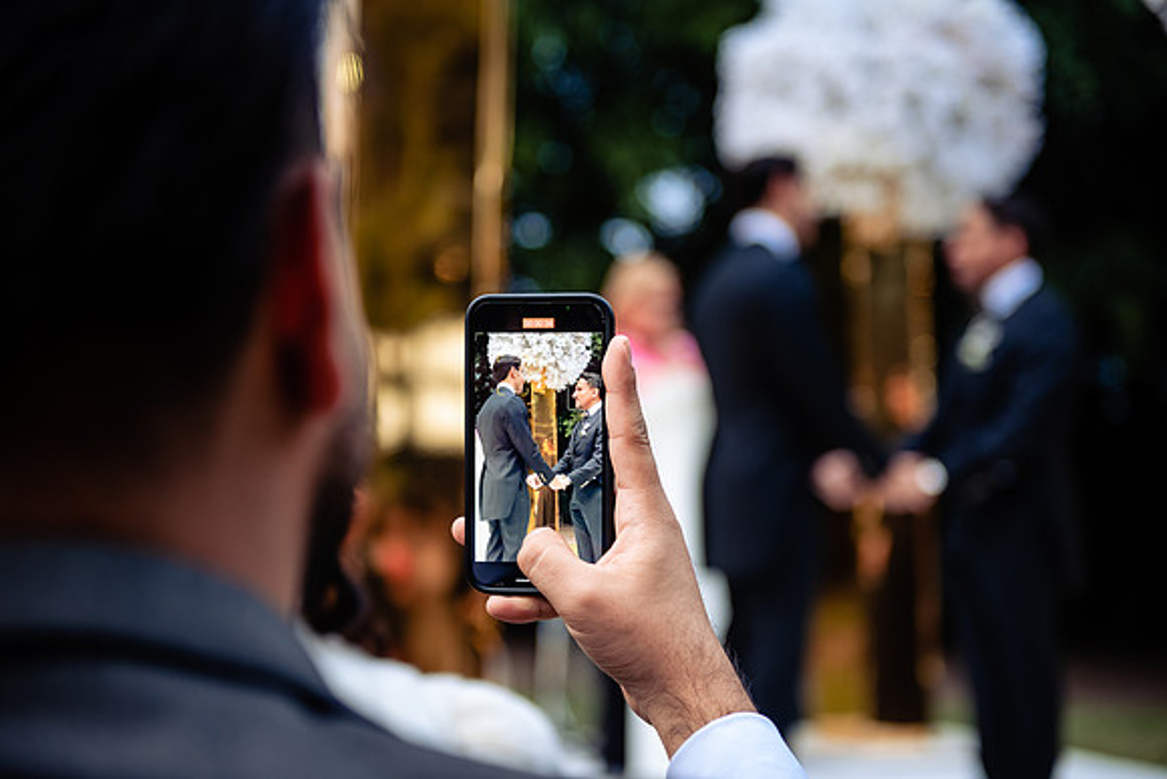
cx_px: 584
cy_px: 390
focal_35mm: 60
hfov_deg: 33.4
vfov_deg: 22.6
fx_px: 1945
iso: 320
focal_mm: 60
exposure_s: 1/160
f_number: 2.8
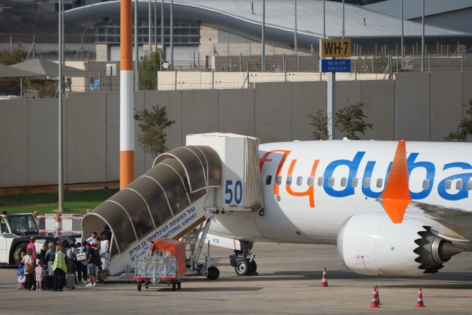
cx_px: 236
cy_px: 158
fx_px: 7866
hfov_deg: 3.4
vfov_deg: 2.3
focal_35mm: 600
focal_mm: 400
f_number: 5.6
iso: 100
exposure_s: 1/1000
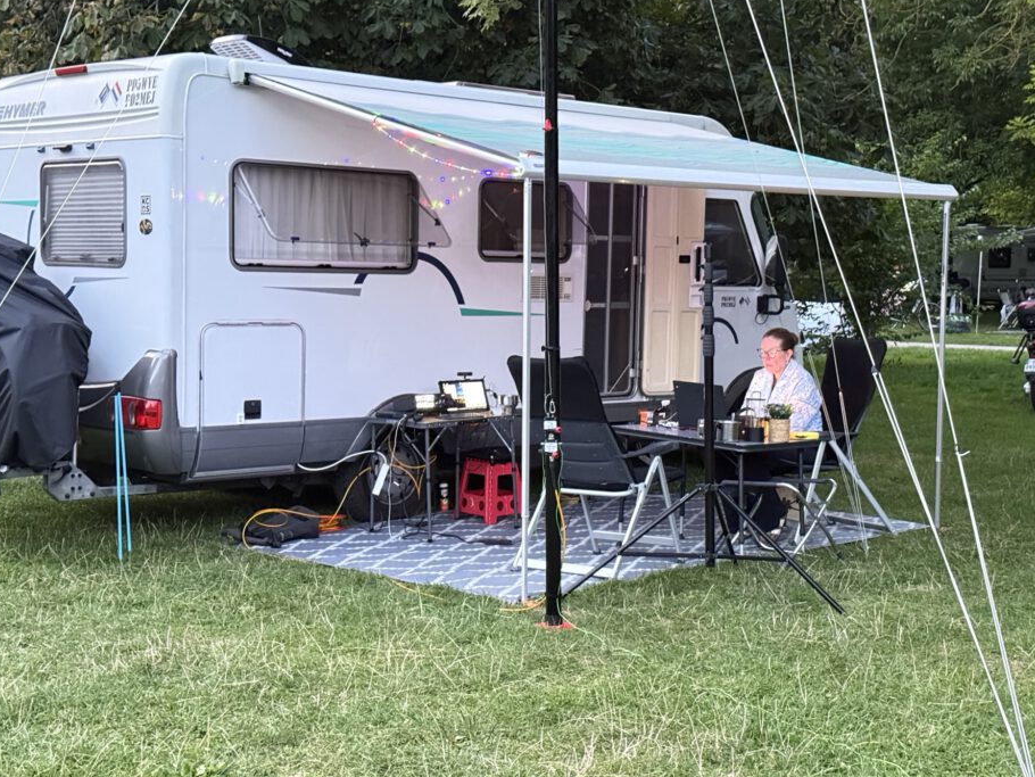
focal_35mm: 54
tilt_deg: -3.3
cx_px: 553
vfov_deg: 27.0
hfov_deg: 35.5
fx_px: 1615
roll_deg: -0.1
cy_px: 367
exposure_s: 1/15
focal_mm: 6.76
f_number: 1.78
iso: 1000
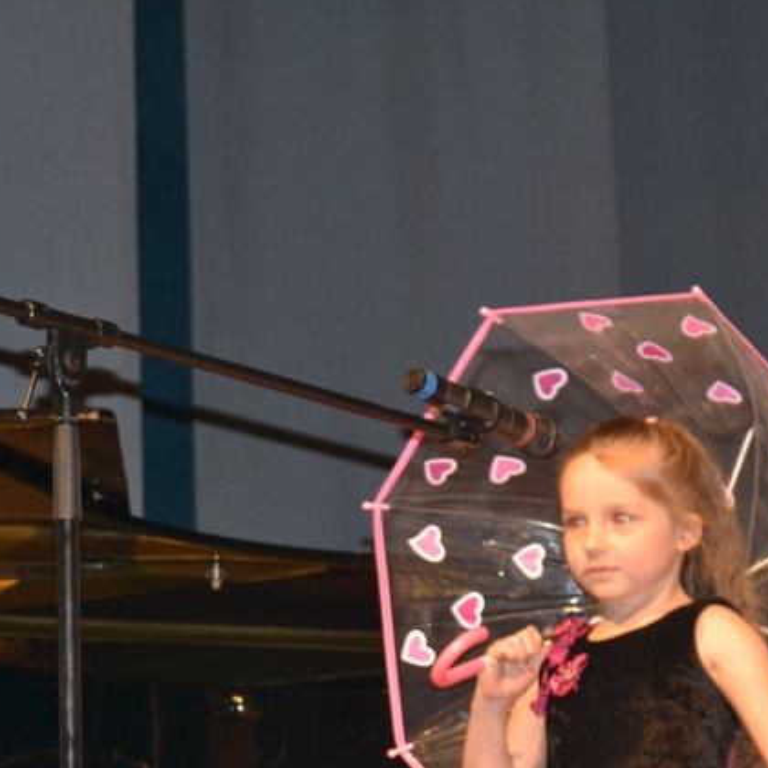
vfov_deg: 10.2
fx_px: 4293
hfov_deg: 10.2
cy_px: 604
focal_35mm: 171
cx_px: 88
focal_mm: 55
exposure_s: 1/60
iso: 800
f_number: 4
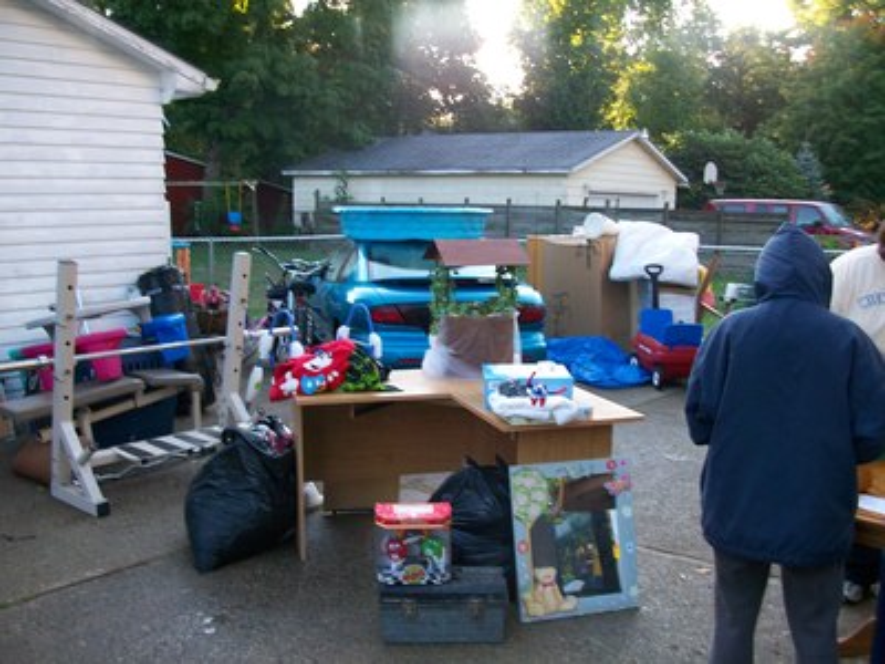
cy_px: 332
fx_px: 869
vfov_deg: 41.8
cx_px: 442
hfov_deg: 54.0
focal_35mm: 34
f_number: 2.8
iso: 80
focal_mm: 5.7
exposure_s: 1/86.7
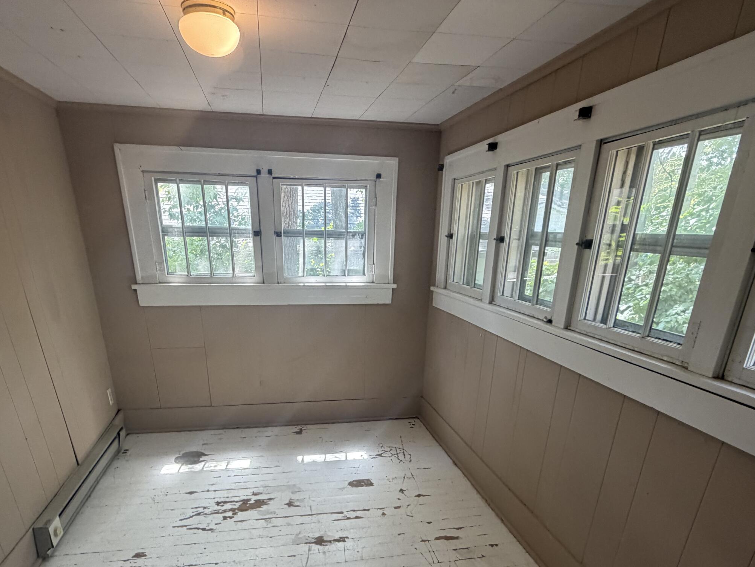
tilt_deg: -22.3
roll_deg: +0.7
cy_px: 424
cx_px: 354
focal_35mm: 21
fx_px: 458
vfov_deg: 60.1
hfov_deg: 78.9
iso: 320
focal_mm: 2.22
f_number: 2.2
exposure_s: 1/121
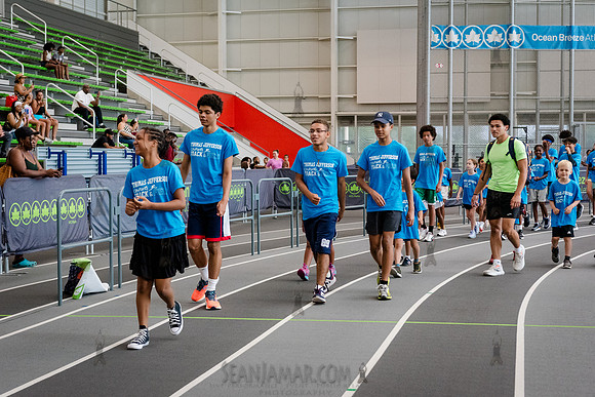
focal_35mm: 59
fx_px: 978
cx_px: 298
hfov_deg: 33.8
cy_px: 198
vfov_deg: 23.0
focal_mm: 58
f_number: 4
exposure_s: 1/640
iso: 6400
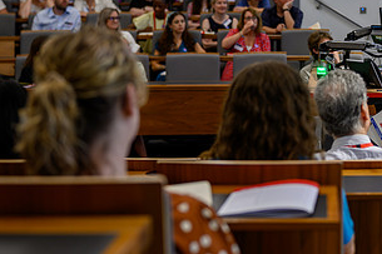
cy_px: 16
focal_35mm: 96
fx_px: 1018
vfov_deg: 14.1
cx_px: 299
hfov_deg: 21.0
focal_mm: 50
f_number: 2.2
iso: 125
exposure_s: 1/125
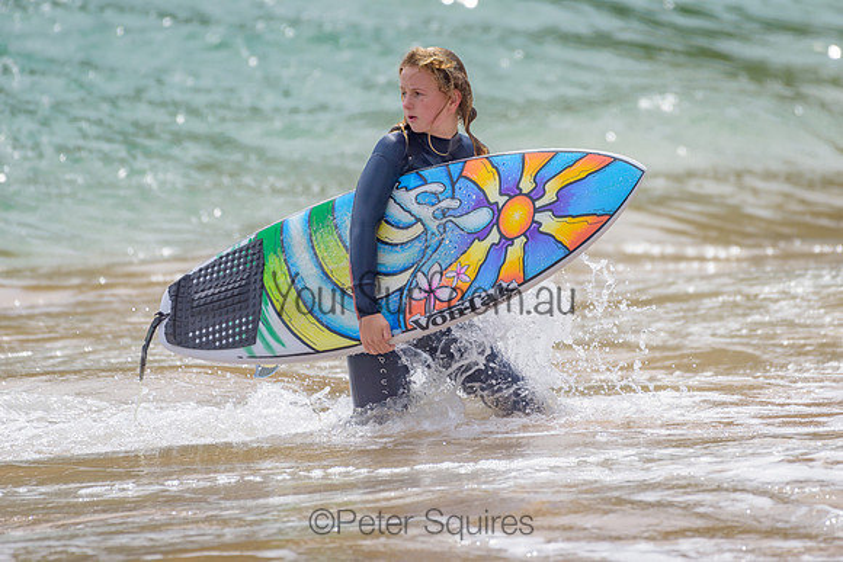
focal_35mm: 613
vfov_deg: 2.2
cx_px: 510
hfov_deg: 3.4
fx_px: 14347
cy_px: 233
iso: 160
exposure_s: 1/2000
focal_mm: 500
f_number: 5.6
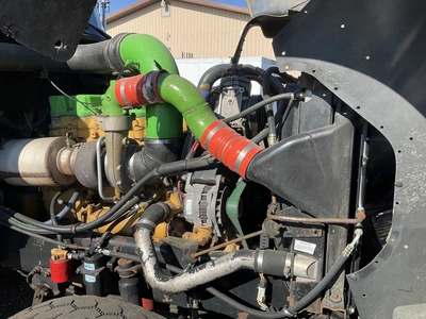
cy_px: 160
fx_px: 357
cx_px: 213
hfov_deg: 61.7
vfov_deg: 48.2
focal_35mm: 29
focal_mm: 3
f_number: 1.8
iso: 25
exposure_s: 1/869
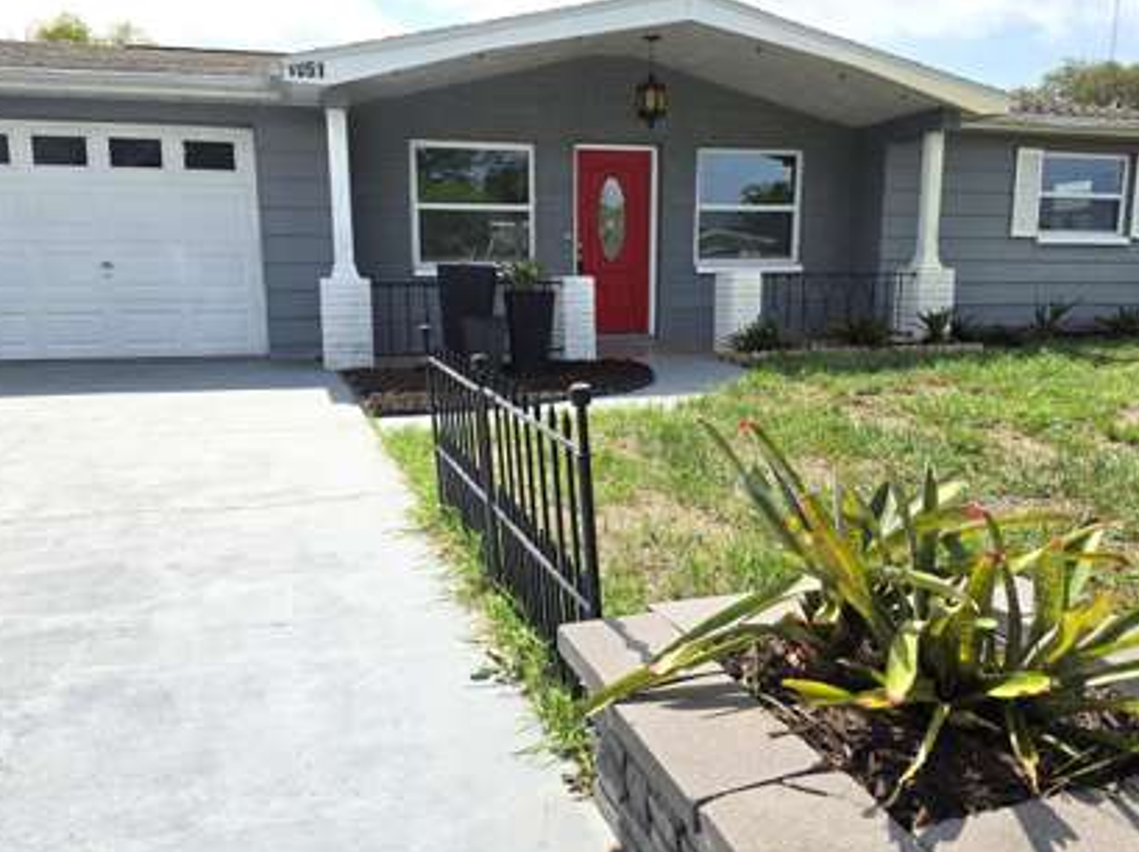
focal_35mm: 27
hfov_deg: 65.4
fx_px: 888
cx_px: 560
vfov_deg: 51.3
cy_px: 450
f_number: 1.4
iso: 40
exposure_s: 1/7939
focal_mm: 6.5
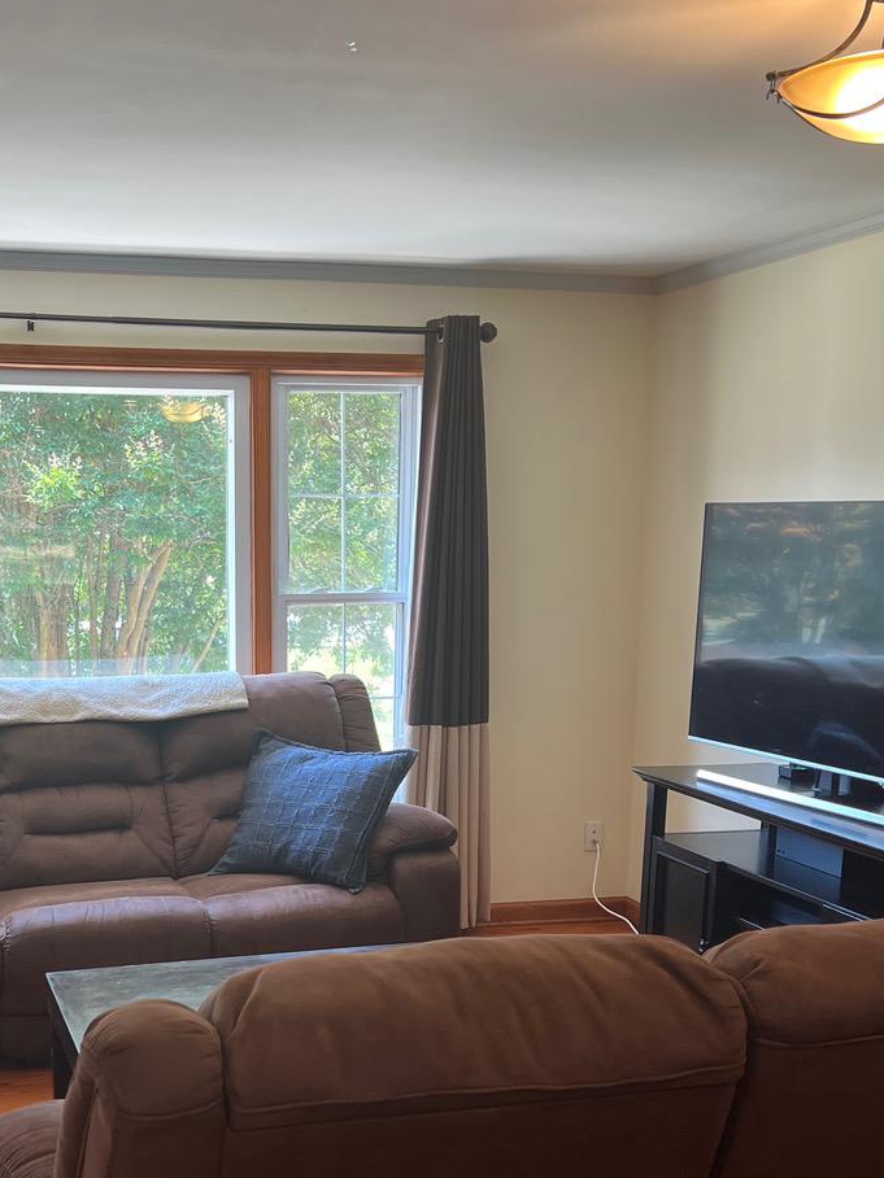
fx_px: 1498
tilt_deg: -10.2
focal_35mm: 44
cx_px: 283
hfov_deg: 32.6
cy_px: 816
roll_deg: +1.4
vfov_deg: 42.2
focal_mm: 5.7
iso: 64
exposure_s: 1/120
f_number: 1.5
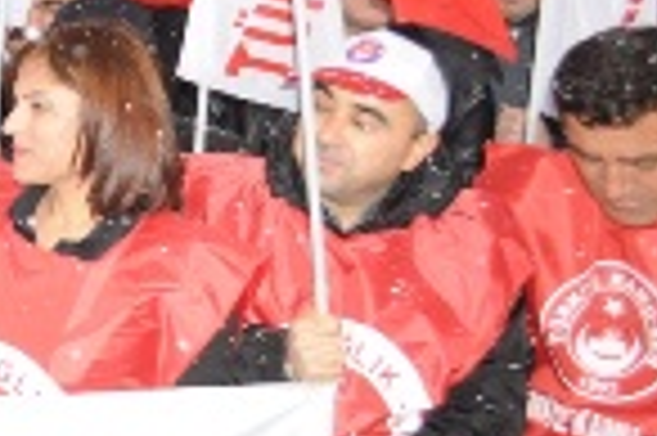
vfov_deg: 16.3
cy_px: 112
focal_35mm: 83
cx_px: -328
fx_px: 1513
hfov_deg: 20.8
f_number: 4
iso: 250
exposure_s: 1/200
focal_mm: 18
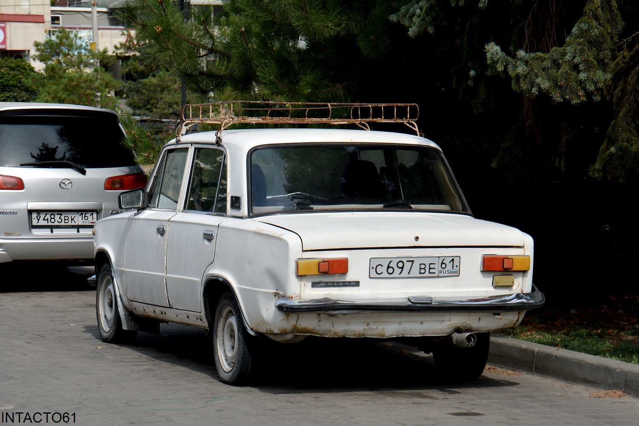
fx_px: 2396
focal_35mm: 135
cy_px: 213
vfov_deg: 10.2
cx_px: 320
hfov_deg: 15.2
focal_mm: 90
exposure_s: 1/250
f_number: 8
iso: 100
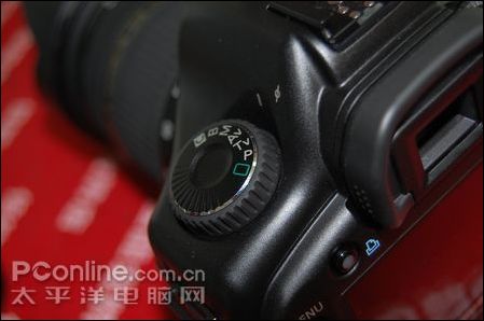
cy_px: 160
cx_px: 242
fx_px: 846
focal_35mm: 63
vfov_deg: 21.5
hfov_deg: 31.9
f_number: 5.3
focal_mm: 42
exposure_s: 1/60
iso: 400
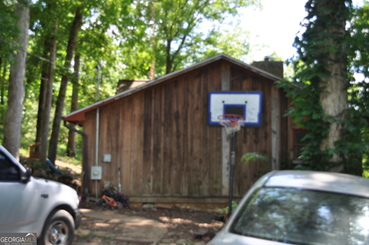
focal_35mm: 42
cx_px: 184
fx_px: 430
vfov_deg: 31.8
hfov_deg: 46.5
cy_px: 122
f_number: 4.5
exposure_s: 1/200
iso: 220
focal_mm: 28
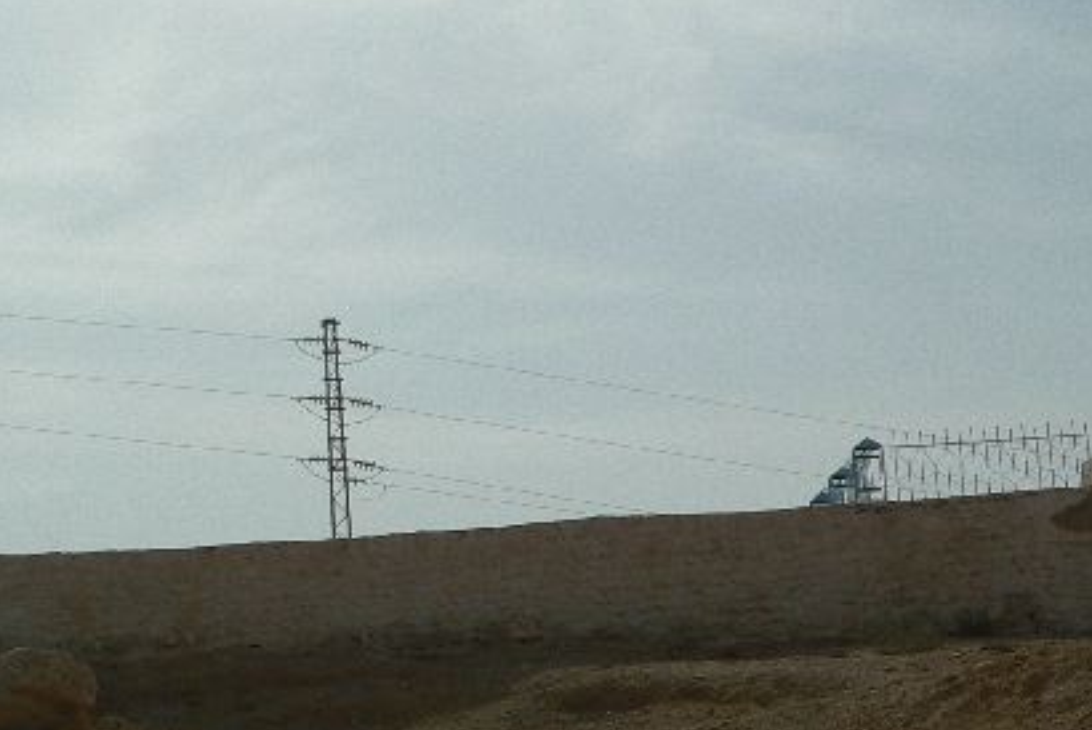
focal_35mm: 73
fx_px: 2216
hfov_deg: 27.2
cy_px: 488
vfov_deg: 18.6
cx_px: 842
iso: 80
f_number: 5.6
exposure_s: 1/1300
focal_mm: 6
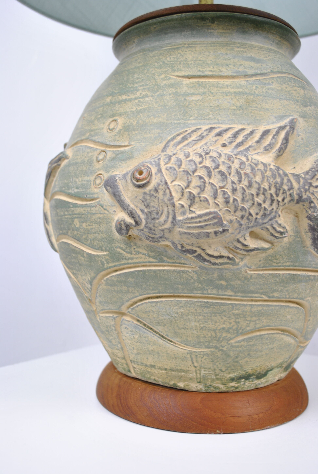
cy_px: 237
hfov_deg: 34.4
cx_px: 159
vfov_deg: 49.5
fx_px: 514
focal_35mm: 39
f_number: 5
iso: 200
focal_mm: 26
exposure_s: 1/20
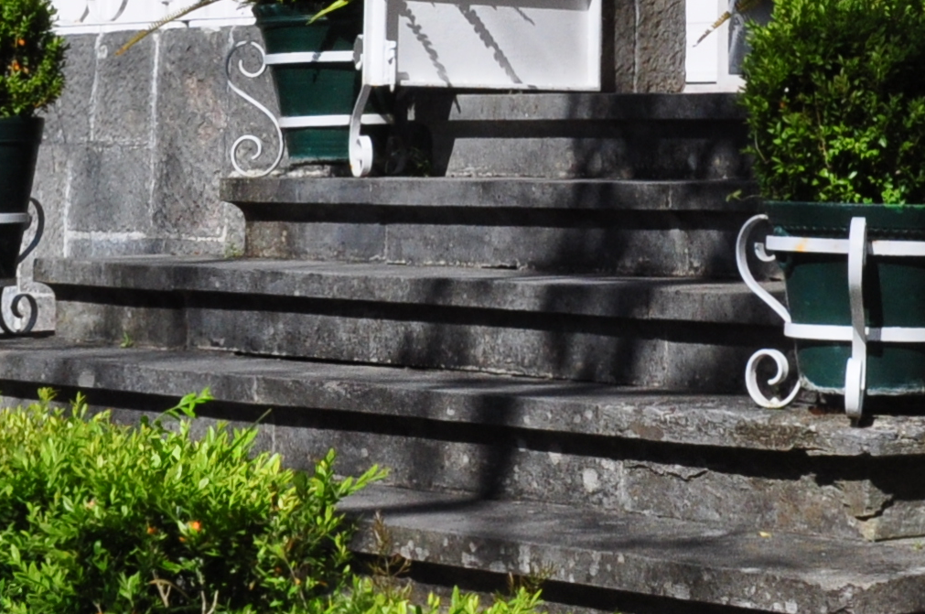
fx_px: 3592
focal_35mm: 140
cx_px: 676
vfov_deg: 9.3
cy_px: -528
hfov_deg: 14.6
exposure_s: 1/640
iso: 640
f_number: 14
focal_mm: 22
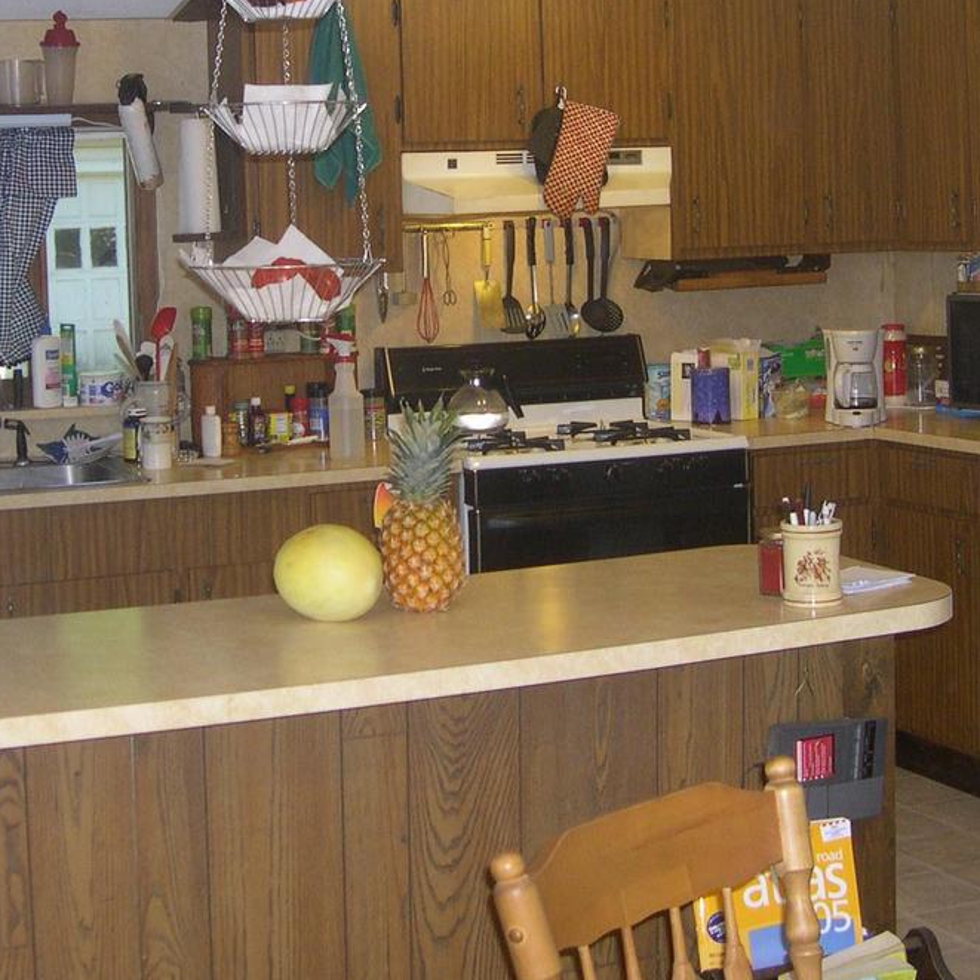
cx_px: 414
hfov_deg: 26.5
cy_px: 280
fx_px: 2082
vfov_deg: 26.2
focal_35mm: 65
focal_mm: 8
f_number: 2.8
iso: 256
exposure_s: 1/60
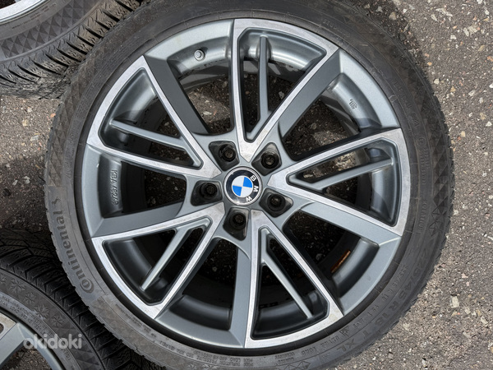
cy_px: 185
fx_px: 342
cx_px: 246
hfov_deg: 71.6
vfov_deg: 56.8
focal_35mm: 24
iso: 80
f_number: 1.78
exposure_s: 1/2299
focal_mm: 6.76
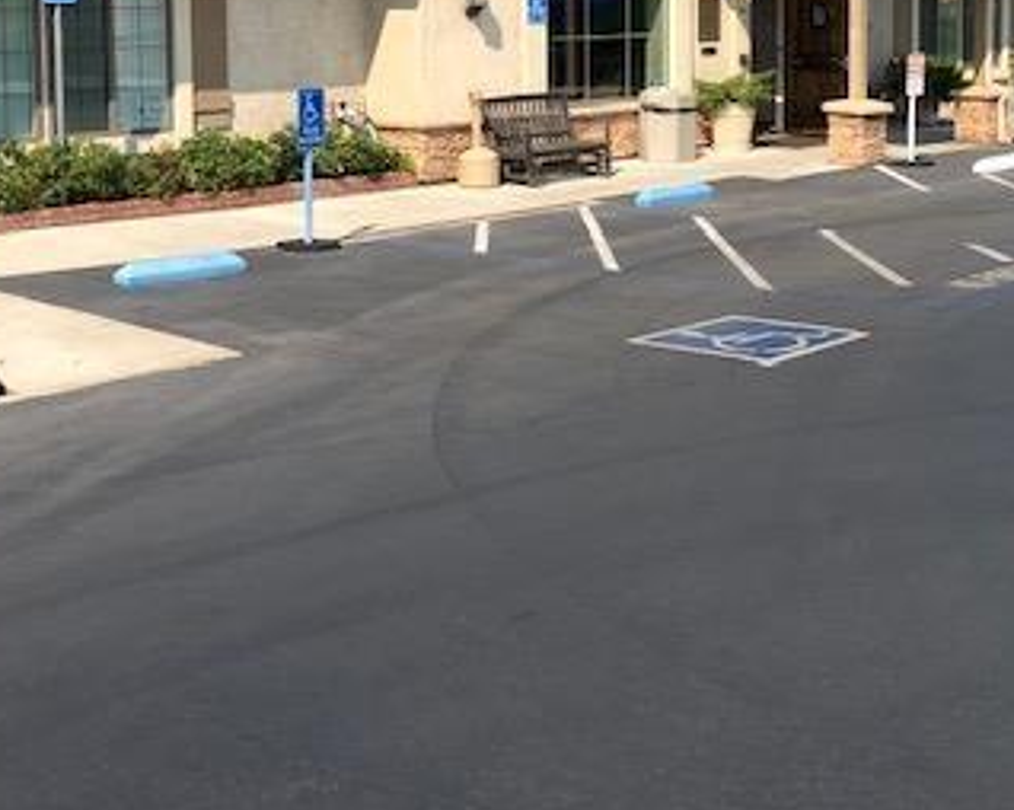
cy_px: 105
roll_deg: +0.6
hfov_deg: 34.1
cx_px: 568
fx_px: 1650
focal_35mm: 55
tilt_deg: -3.4
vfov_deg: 26.8
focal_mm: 4
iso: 20
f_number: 1.8
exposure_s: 1/1869
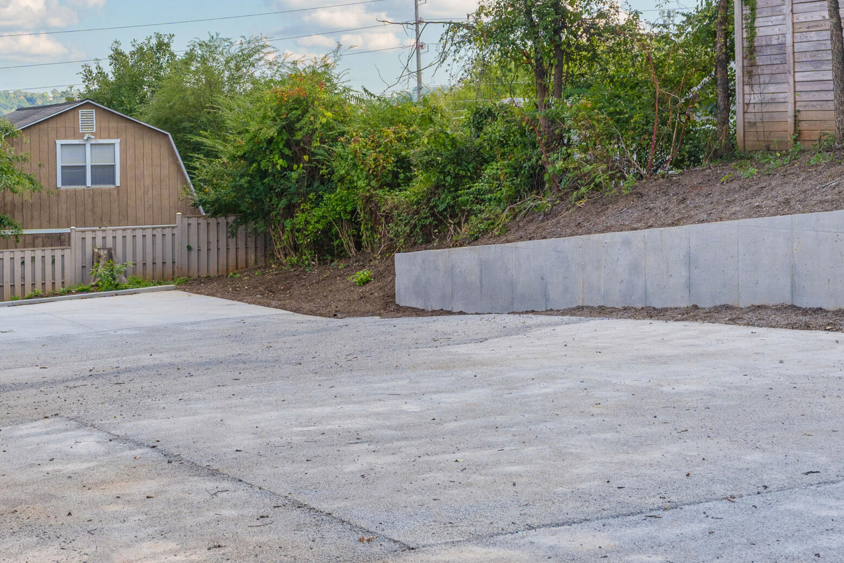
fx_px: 1500
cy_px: 202
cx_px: 394
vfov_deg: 21.2
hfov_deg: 31.4
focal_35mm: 64
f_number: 7.1
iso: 320
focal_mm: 33
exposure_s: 1/320
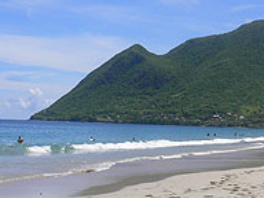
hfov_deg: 22.9
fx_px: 625
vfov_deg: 18.0
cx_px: 264
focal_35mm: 82
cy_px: 113
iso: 100
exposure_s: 1/640
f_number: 5.6
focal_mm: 5.8
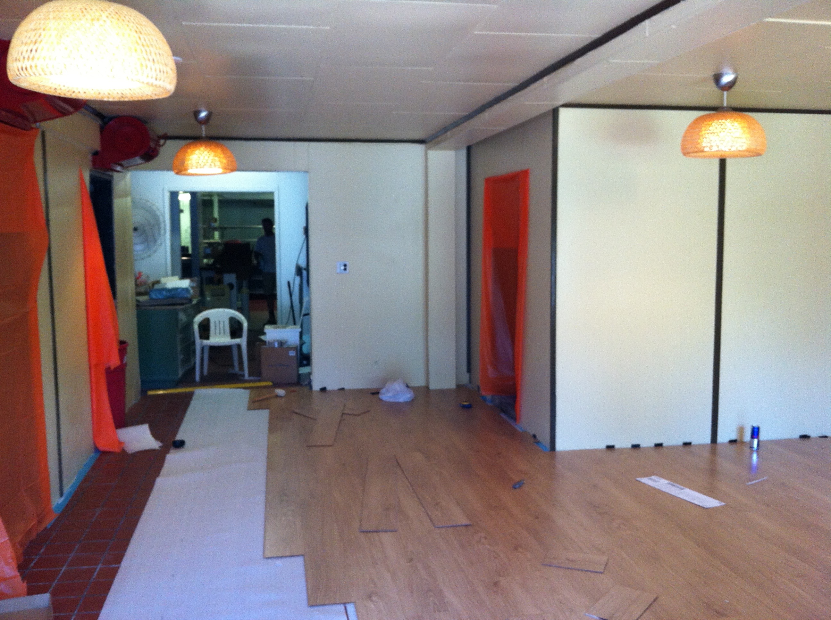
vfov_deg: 40.6
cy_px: 310
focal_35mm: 35
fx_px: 839
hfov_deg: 52.7
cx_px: 416
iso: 100
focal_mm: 3.85
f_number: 2.8
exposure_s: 1/15
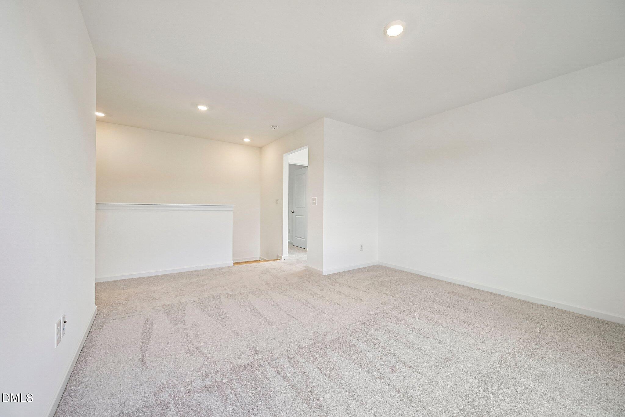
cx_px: 312
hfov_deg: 104.3
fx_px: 243
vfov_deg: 81.2
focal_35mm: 14
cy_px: 208
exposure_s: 1/15
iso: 110
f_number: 8
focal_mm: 14
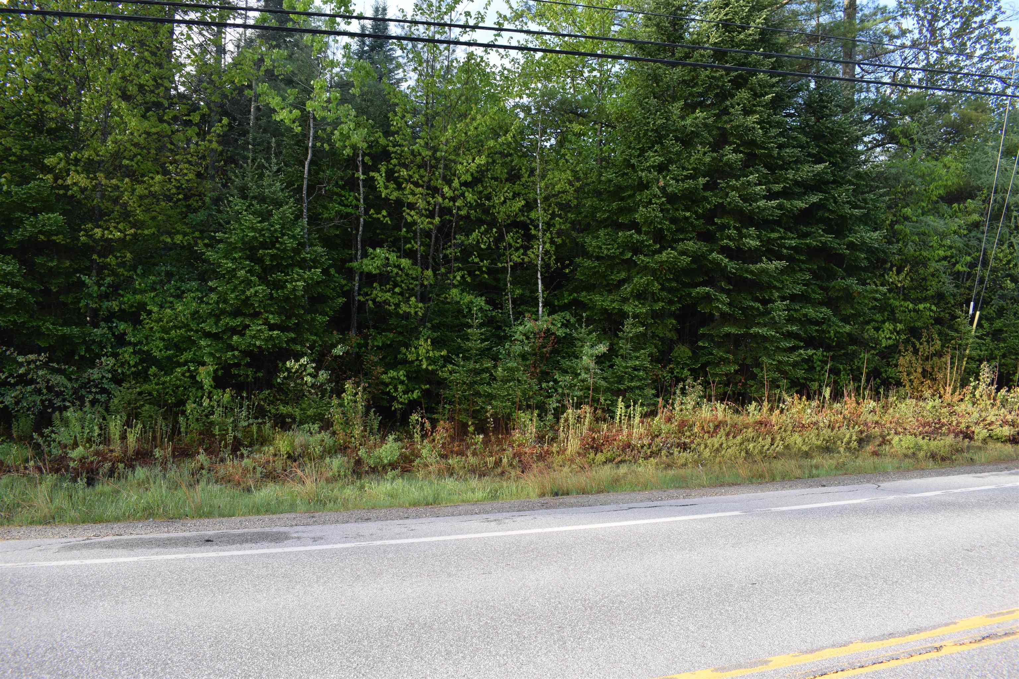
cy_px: 340
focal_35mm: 27
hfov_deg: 67.4
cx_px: 510
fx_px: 764
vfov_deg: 47.9
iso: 400
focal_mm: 18
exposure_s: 1/200
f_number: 7.1
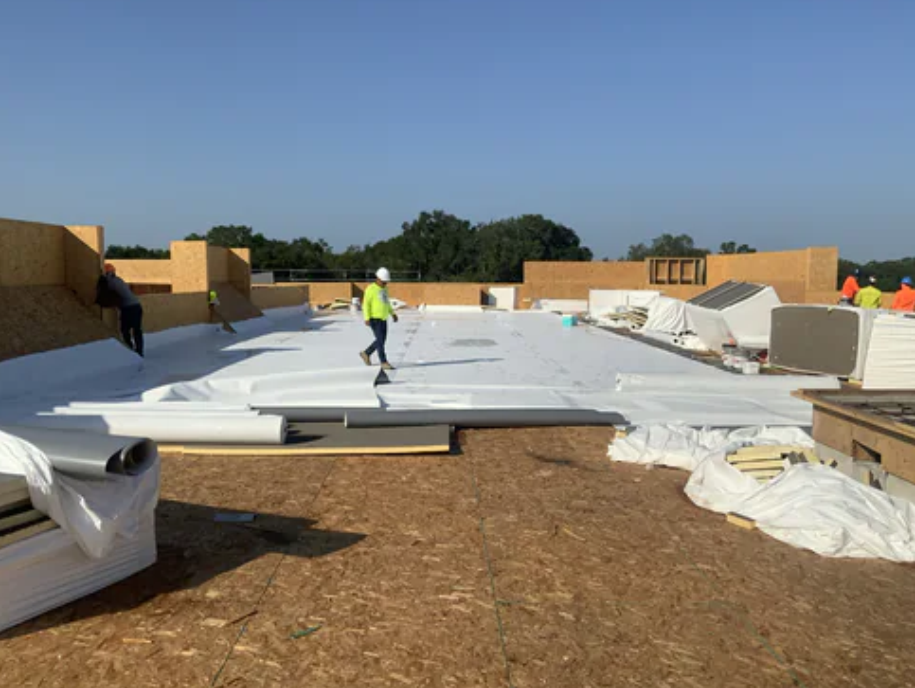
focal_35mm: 30
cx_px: 468
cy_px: 342
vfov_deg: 46.9
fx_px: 794
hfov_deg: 59.9
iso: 20
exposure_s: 1/4065
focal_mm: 3
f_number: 1.8
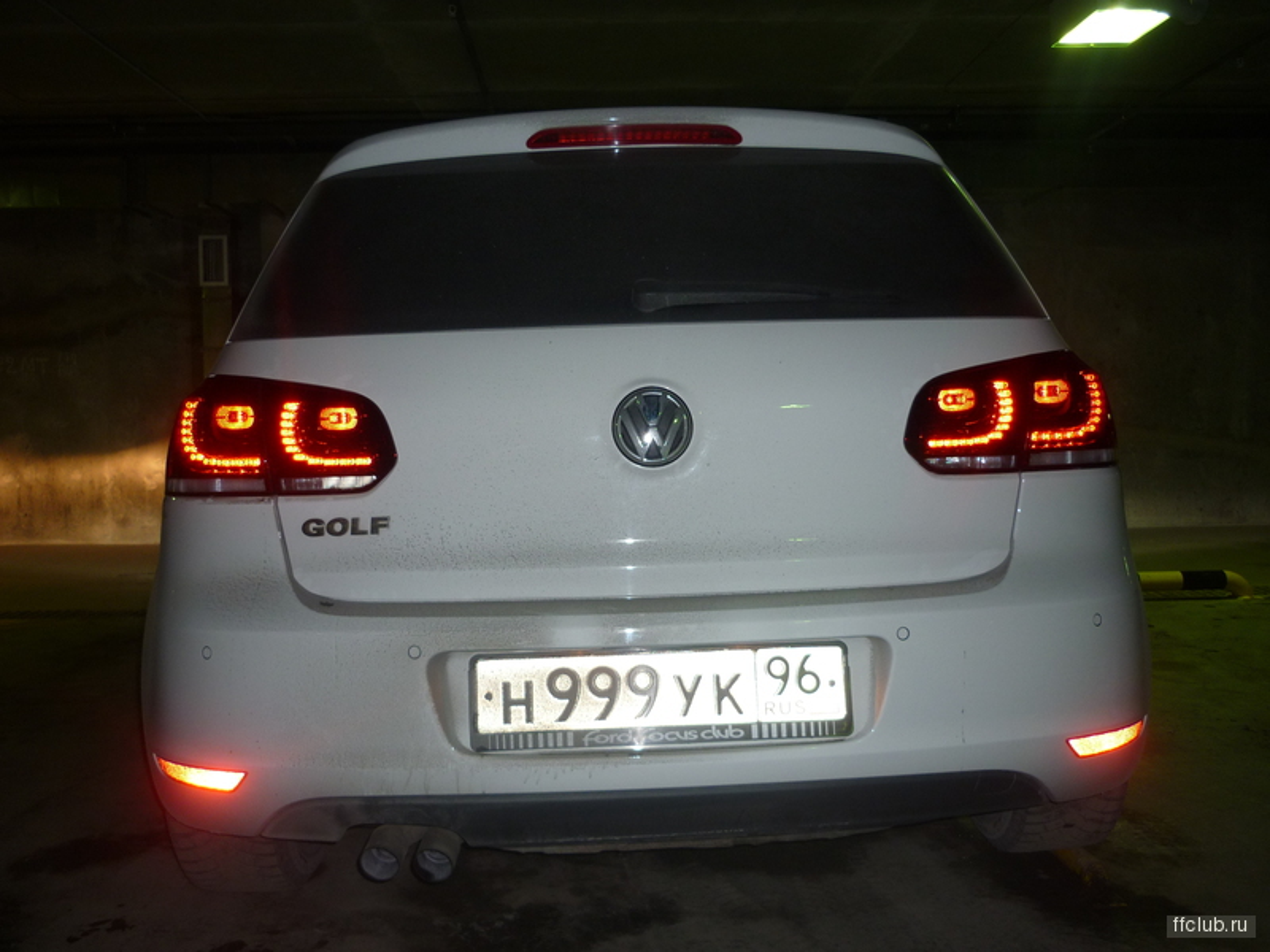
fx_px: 1211
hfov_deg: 55.4
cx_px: 635
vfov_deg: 42.9
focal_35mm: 33
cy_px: 476
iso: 100
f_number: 2.8
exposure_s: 1/30
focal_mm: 5.5
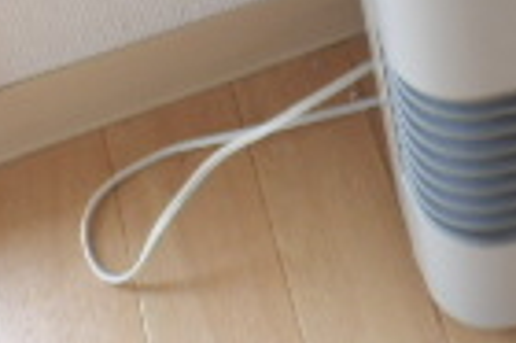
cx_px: 833
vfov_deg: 10.5
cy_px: -450
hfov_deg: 16.0
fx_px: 1632
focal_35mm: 114
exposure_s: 1/30
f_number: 3
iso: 125
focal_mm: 4.2
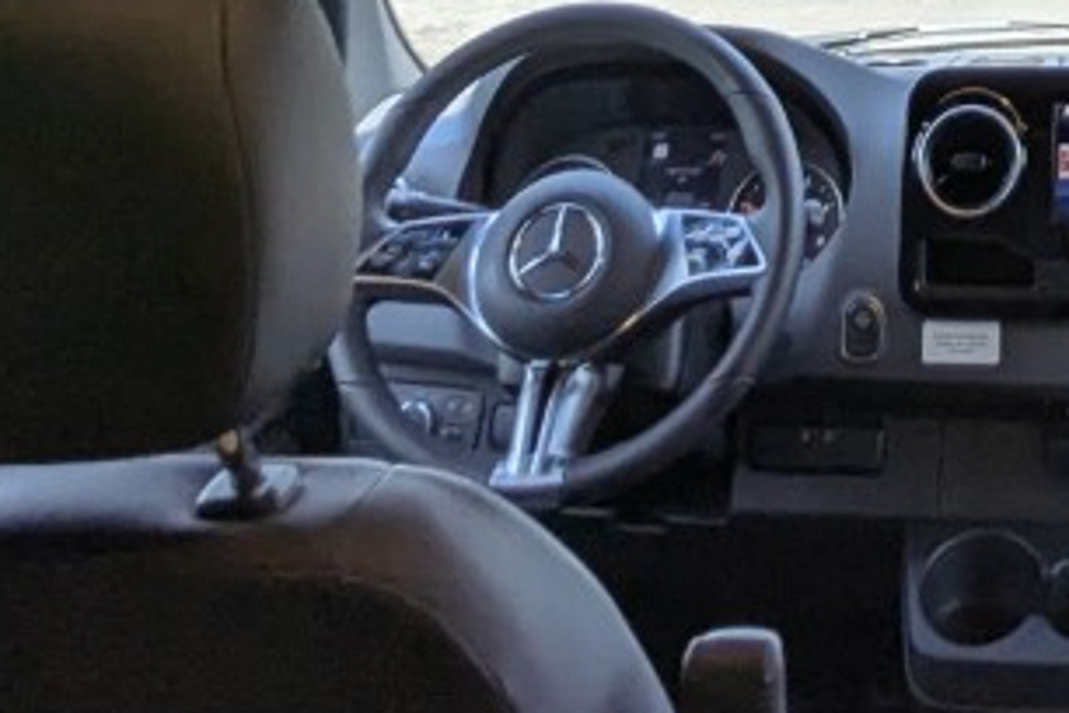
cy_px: -755
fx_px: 2257
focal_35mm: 76
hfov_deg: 24.7
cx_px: 1190
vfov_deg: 14.5
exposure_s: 1/201
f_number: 2.2
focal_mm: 2.35
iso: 58
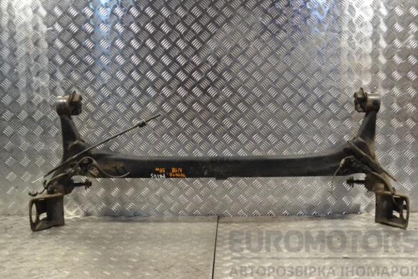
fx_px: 581
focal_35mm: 50
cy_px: 145
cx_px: 216
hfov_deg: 39.6
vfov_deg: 27.0
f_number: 9
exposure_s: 1/320
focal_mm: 32
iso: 3200
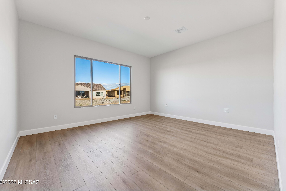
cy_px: 96
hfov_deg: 101.9
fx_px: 116
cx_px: 143
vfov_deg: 78.8
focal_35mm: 15
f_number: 8
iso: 200
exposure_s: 1/40
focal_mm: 14.6
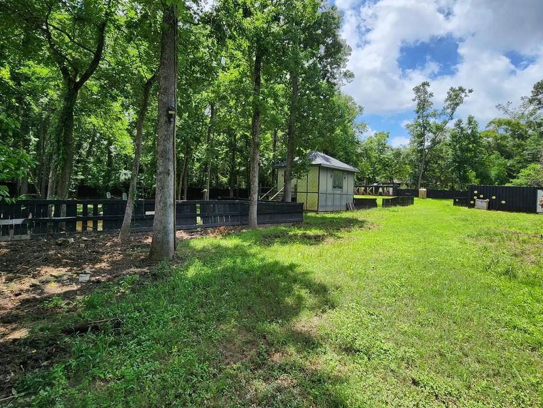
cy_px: 183
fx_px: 251
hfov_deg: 94.5
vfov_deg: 77.9
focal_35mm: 16
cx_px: 264
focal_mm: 2.2
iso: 50
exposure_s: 1/1135
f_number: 2.2
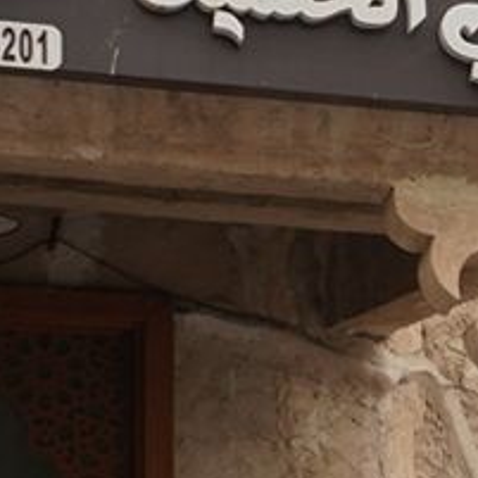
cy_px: 823
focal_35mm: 203
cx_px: 1379
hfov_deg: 7.6
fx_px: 3171
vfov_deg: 8.3
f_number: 11
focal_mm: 24
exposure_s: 1/100
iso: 400
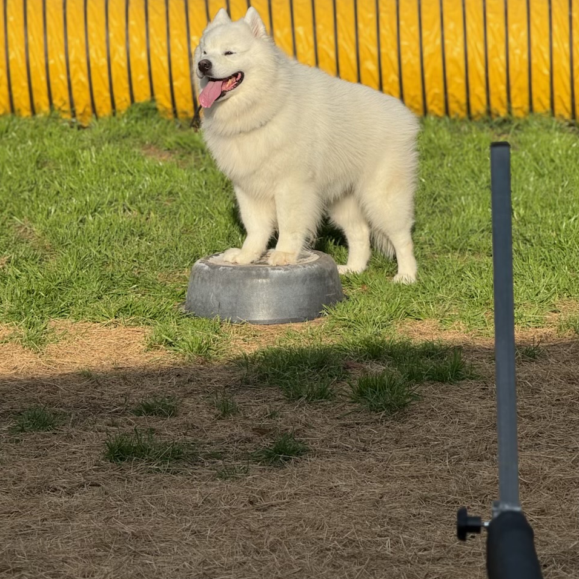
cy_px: 229
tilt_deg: -9.5
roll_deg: +1.6
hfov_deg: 12.3
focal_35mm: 142
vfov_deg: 12.3
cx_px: 289
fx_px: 2687
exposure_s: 1/1969
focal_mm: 15.66
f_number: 2.8
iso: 50
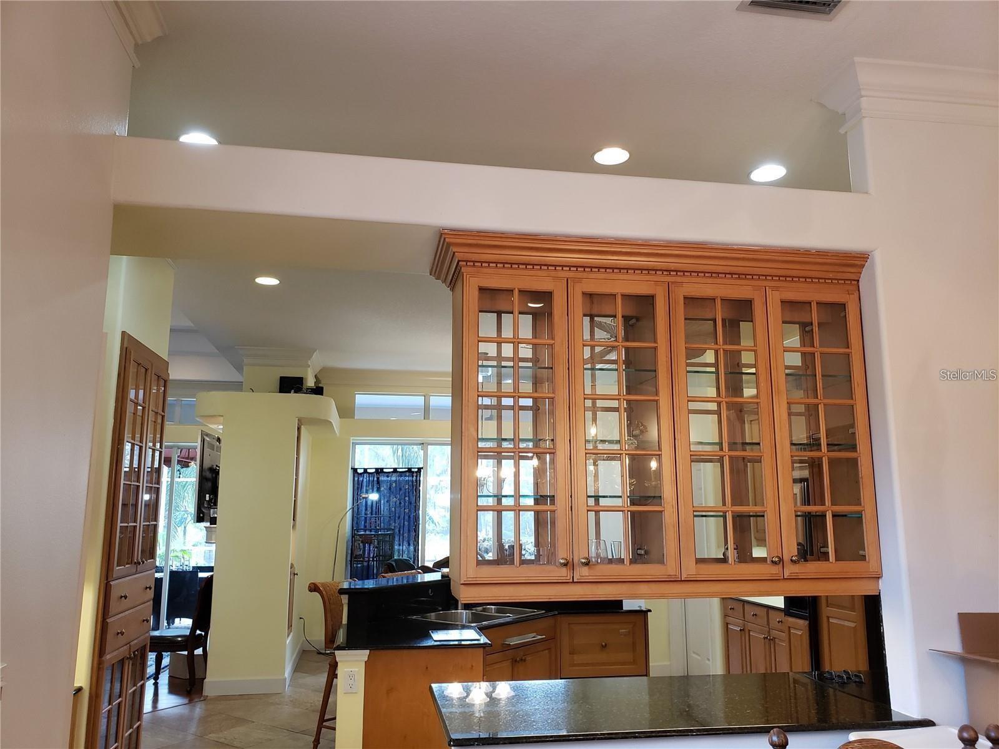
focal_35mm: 26
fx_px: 750
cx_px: 500
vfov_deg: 53.1
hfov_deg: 67.3
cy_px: 374
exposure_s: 1/60
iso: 200
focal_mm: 4.3
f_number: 2.4
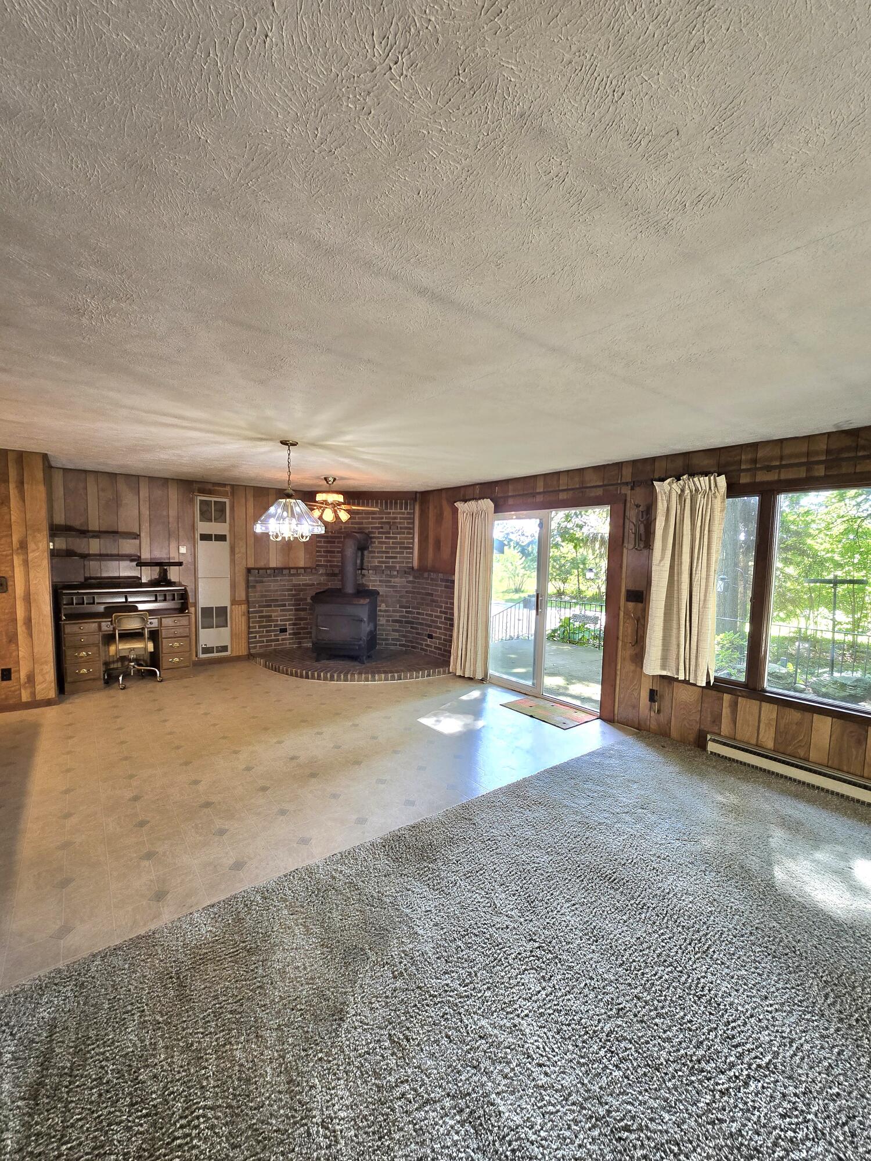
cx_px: 436
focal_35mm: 13
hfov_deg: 89.9
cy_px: 580
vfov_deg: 106.2
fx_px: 436
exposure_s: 1/56.2
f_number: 2.2
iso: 125
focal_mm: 2.2
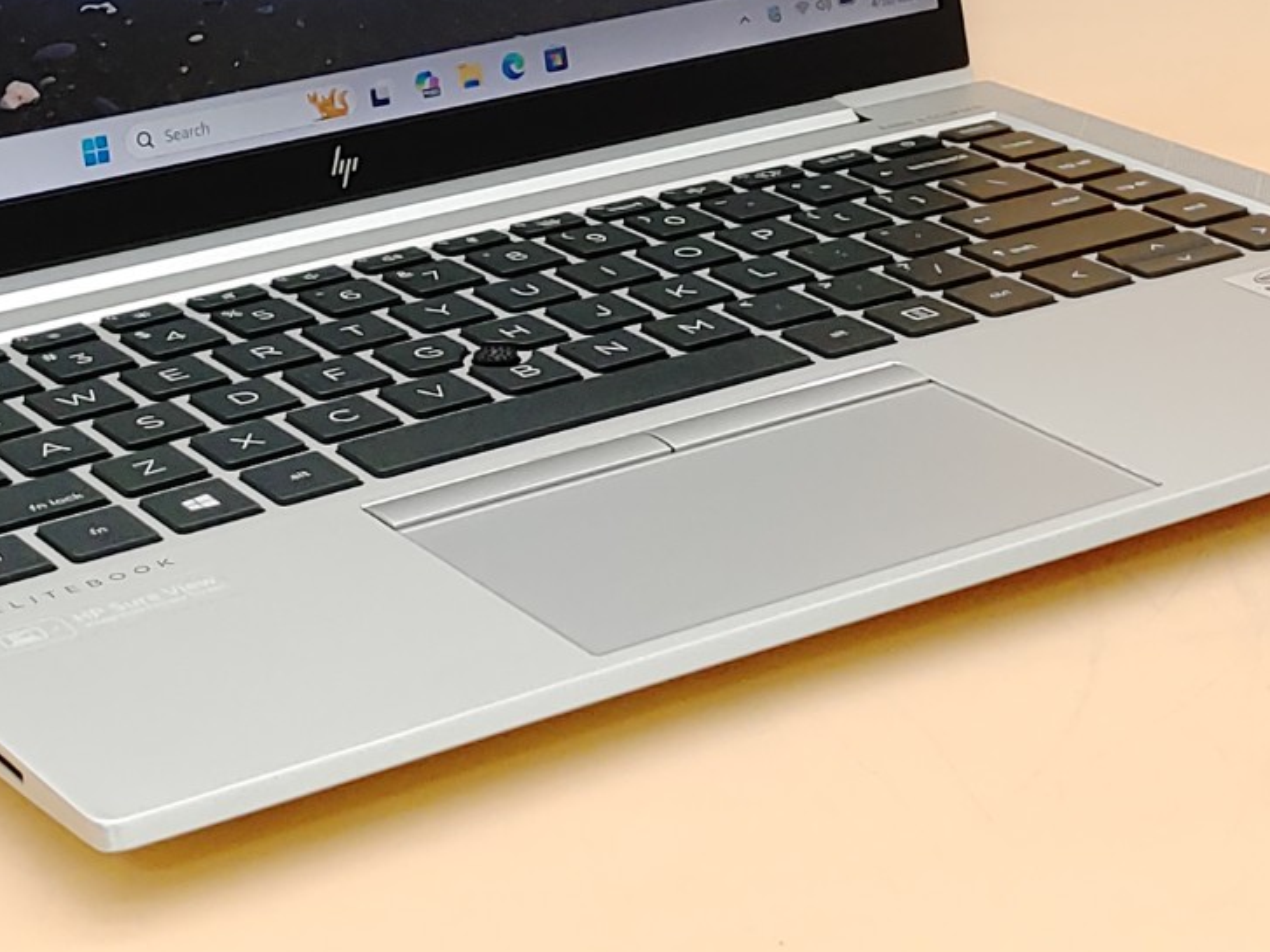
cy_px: 35
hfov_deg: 19.1
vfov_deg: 14.2
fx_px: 3778
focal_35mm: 103
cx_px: 552
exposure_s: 1/120
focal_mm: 4.36
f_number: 1.8
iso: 100
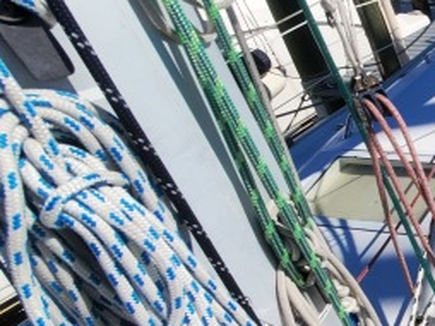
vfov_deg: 34.9
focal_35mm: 41
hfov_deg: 28.0
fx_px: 515
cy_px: 202
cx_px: 668
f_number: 2.2
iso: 50
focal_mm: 1.8
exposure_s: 1/1977
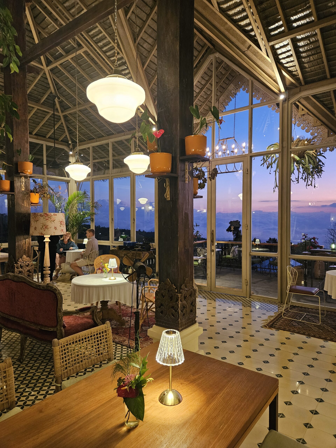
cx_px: 168
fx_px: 298
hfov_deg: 58.9
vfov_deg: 73.9
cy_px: 224
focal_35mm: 23
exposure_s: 1/50
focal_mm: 5.4
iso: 640
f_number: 1.8
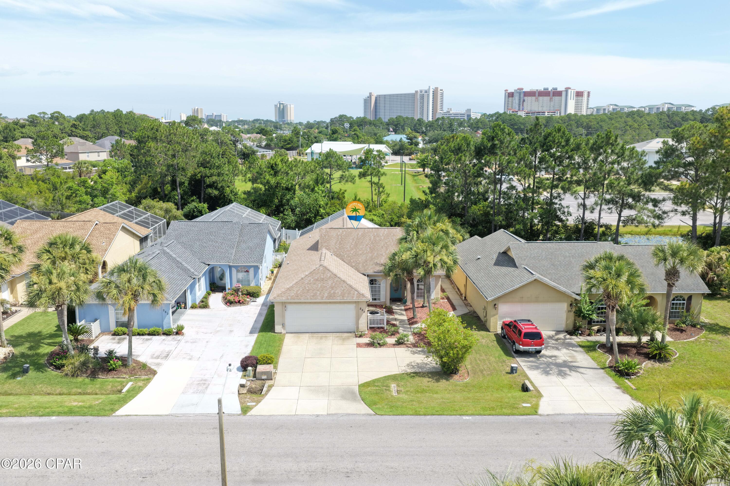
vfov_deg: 46.4
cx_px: 365
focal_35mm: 28
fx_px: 568
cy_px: 243
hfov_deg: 65.5
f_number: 2.8
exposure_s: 1/1000
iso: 200
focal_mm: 14.45
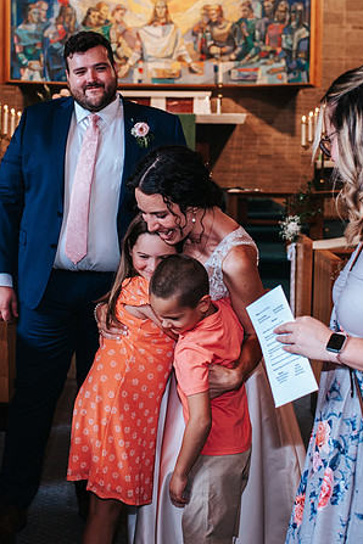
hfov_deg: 21.5
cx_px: 149
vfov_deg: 31.8
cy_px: 220
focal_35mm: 63
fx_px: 953
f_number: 3.2
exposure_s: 1/125
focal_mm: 35
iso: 900
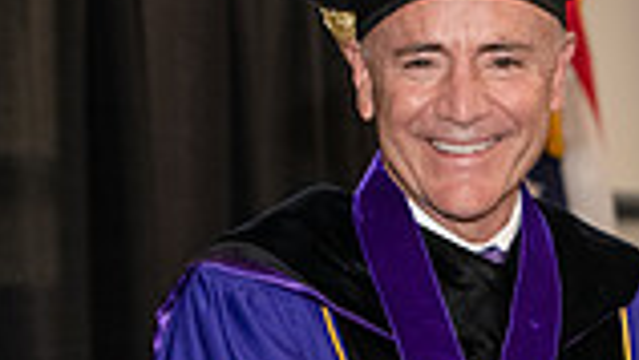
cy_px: 524
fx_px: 4559
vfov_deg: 4.5
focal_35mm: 269
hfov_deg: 8.0
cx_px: 574
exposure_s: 1/200
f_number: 5
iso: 2500
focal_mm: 70
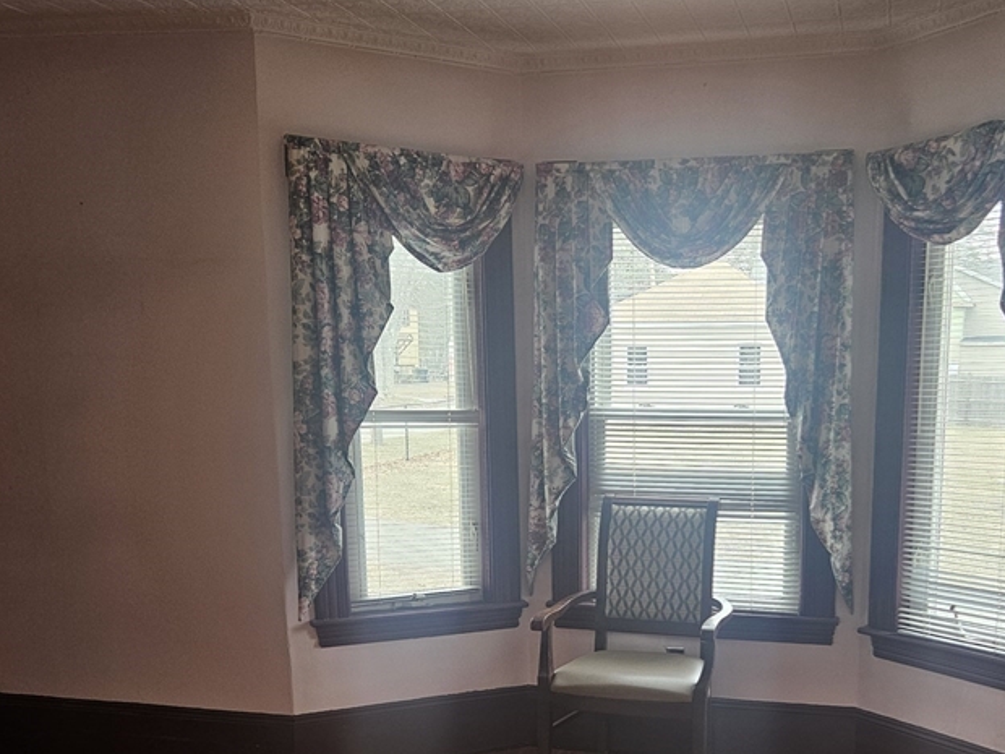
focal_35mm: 38
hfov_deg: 48.5
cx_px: 634
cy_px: 527
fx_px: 1103
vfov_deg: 37.1
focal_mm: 5.4
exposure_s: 1/120
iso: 100
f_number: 1.8
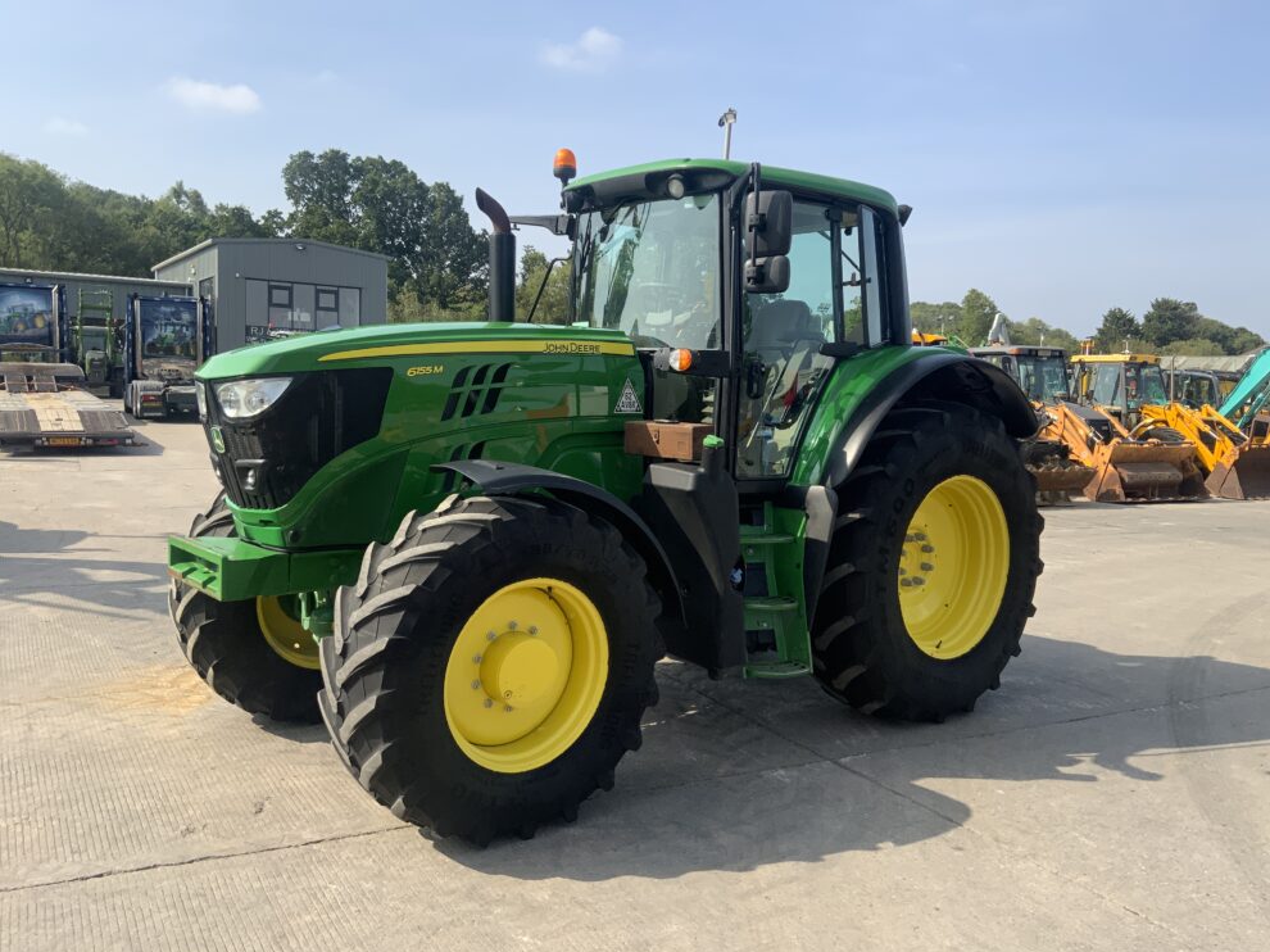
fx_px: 1100
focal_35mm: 30
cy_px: 472
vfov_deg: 46.8
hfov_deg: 60.0
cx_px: 656
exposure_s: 1/1342
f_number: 1.8
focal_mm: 3
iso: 16
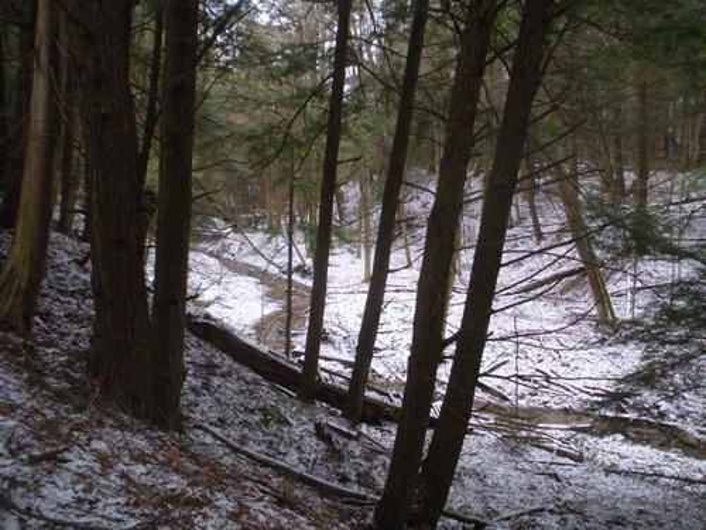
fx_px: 734
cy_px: 265
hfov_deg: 51.4
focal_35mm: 36
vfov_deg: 39.7
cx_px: 353
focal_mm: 6.3
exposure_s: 1/113
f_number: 3.5
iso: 547
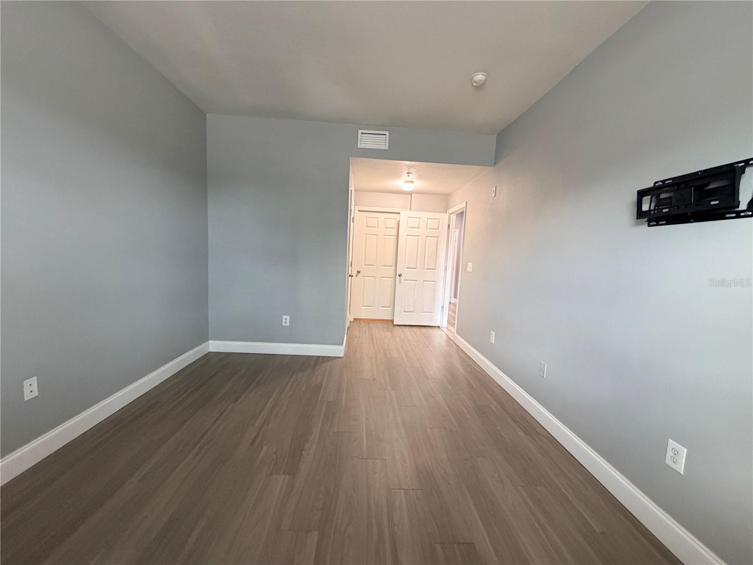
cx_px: 376
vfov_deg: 85.7
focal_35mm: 14
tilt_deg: -6.5
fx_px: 305
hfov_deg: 102.1
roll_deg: -2.8
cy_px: 282
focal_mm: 2.22
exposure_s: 1/60
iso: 500
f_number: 2.2
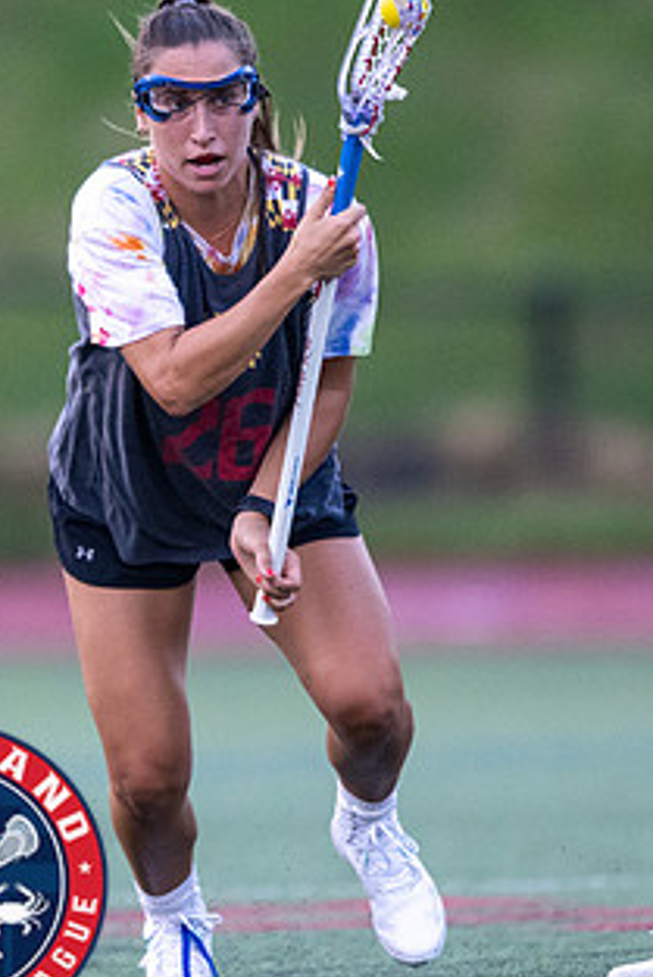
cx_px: 53
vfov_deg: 1.7
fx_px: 33019
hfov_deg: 1.1
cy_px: 351
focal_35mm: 1215
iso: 2500
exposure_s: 1/1000
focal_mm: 400
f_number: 2.8
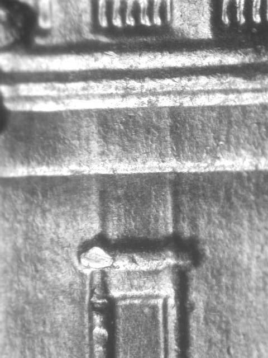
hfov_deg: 9.6
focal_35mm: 154
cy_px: 179
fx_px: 1590
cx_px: 134
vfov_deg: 12.8
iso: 100
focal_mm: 32
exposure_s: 1/7.6
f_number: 5.1
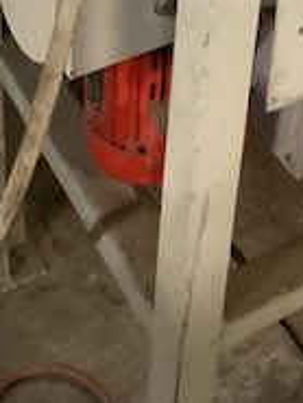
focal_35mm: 107
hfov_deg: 13.6
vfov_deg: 17.0
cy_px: -161
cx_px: 314
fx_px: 1247
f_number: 2.4
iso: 400
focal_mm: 3.3
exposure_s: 1/25
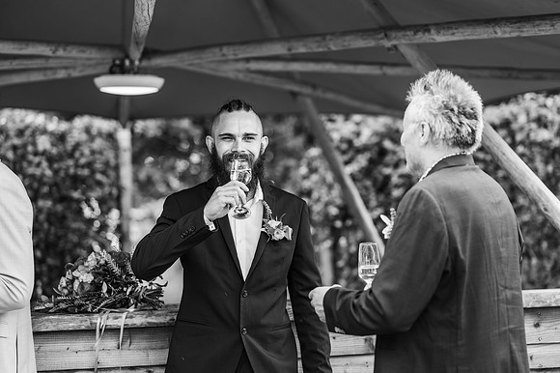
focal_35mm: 85
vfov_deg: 16.1
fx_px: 1321
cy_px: 186
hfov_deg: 23.9
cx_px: 280
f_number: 2.2
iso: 100
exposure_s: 1/320
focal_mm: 85
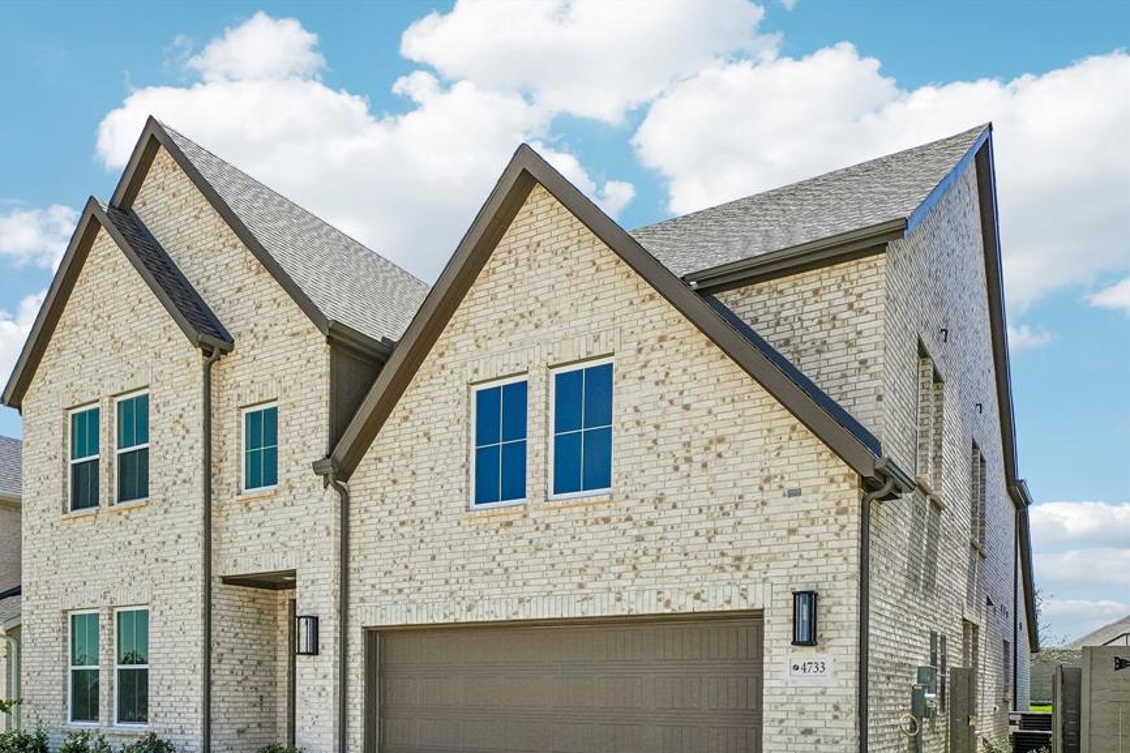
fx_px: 816
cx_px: 468
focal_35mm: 26
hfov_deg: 68.9
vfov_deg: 49.3
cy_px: 441
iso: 400
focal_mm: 15
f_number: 8
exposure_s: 1/1250
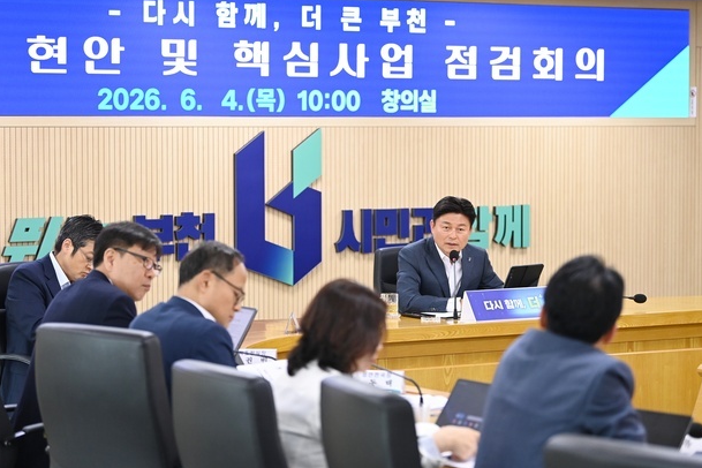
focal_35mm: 98
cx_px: 350
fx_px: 1911
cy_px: 232
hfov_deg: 20.8
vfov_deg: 14.0
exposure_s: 1/400
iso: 2500
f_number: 2.8
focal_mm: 95
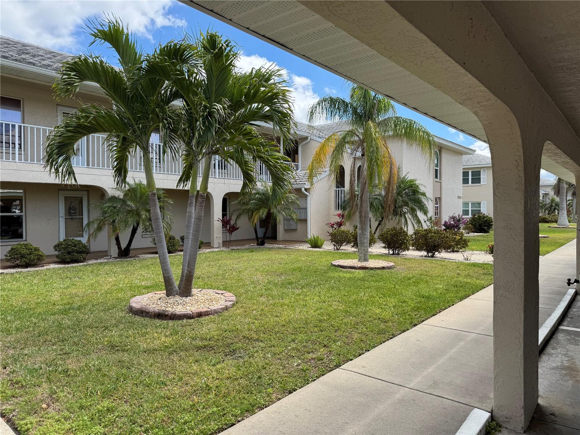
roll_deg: +0.6
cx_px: 290
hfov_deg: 71.6
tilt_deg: -0.7
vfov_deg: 56.8
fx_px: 402
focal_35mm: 24
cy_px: 218
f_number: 1.78
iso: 80
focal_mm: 6.76
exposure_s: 1/2105
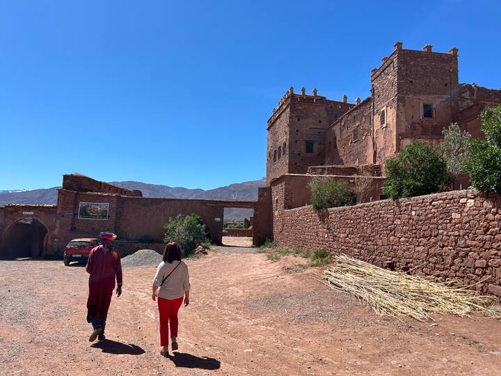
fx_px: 376
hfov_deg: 67.3
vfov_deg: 53.1
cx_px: 250
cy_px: 188
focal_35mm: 26
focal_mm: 5.7
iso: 50
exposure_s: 1/4274
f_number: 1.5
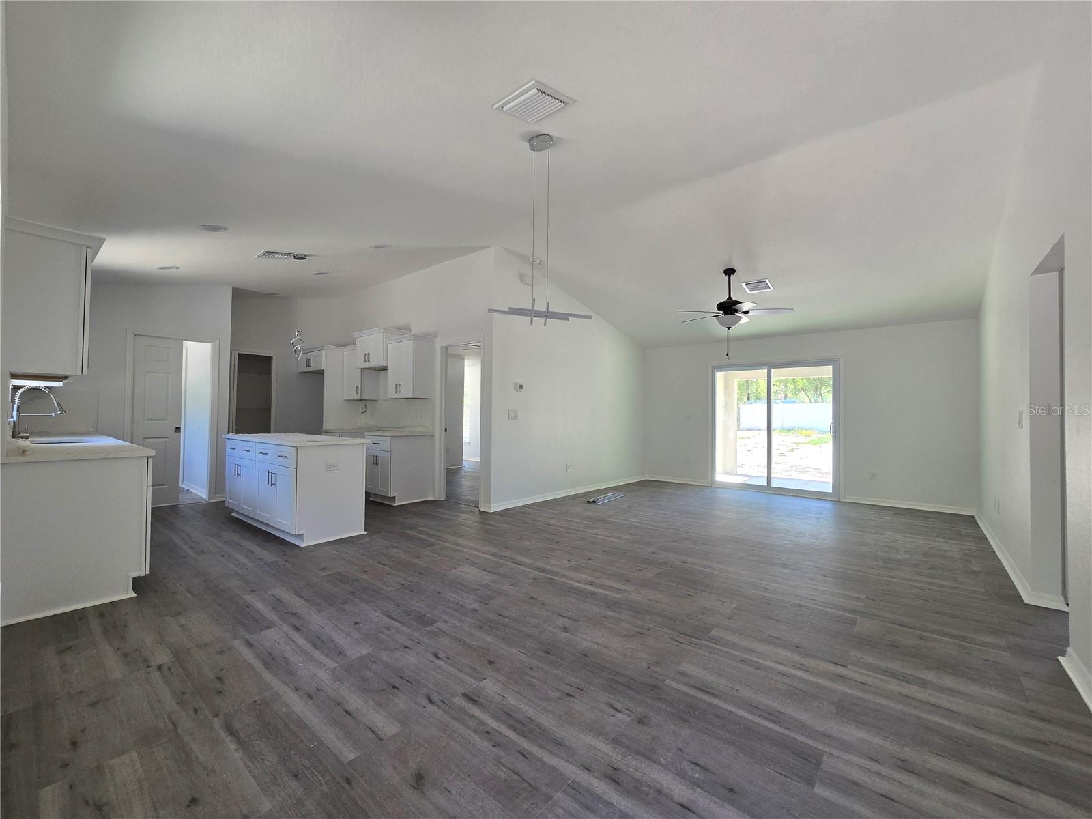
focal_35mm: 13
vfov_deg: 89.9
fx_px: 410
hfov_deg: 106.2
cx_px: 546
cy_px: 410
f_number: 2.2
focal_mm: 2.2
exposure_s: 1/120
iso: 80
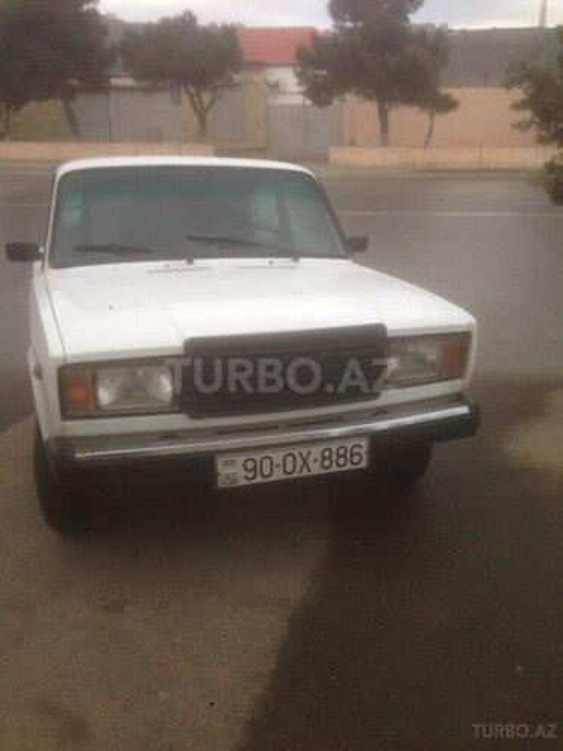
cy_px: 376
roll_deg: +0.1
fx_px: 716
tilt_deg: -19.9
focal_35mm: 33
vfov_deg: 55.4
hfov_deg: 42.9
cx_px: 282
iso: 50
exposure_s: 1/120
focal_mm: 4.12
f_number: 2.4
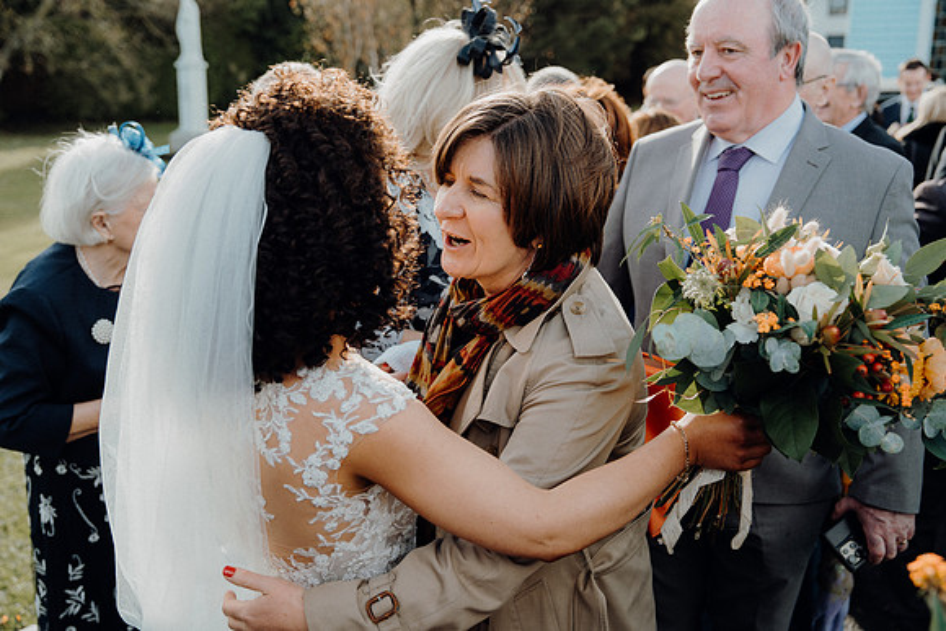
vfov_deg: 36.0
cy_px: 316
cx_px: 473
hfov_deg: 51.9
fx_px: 972
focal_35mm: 37
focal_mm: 37
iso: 125
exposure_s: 1/400
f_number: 3.5
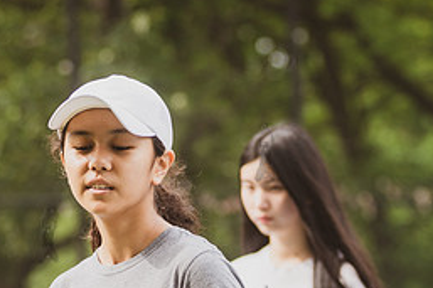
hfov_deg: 7.9
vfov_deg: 5.3
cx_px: 269
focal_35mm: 260
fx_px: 3125
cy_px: 304
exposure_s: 1/640
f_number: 3.5
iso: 200
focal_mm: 105
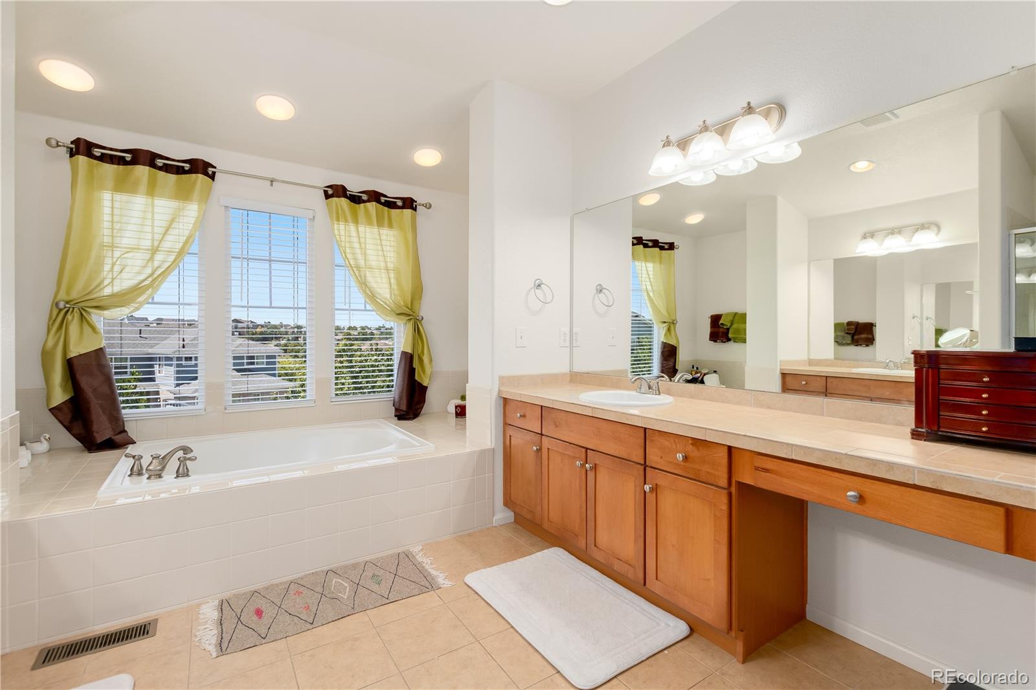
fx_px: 432
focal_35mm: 15
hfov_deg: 100.4
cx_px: 518
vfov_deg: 77.3
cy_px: 345
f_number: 7.1
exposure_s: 1/160
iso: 250
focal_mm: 10
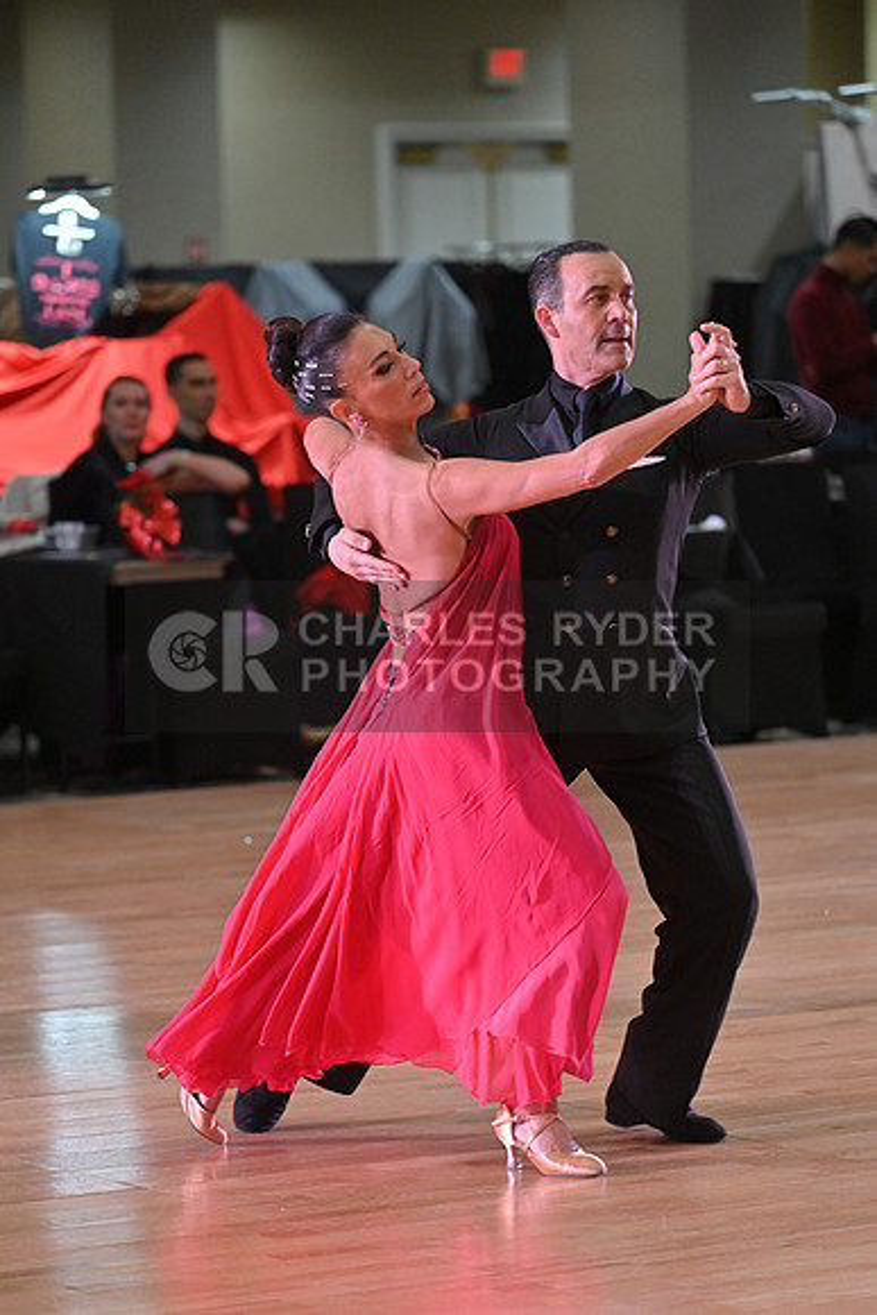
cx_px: 438
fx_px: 5843
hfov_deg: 8.6
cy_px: 658
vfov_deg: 12.8
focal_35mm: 160
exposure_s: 1/400
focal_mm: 160
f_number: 4
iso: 3200
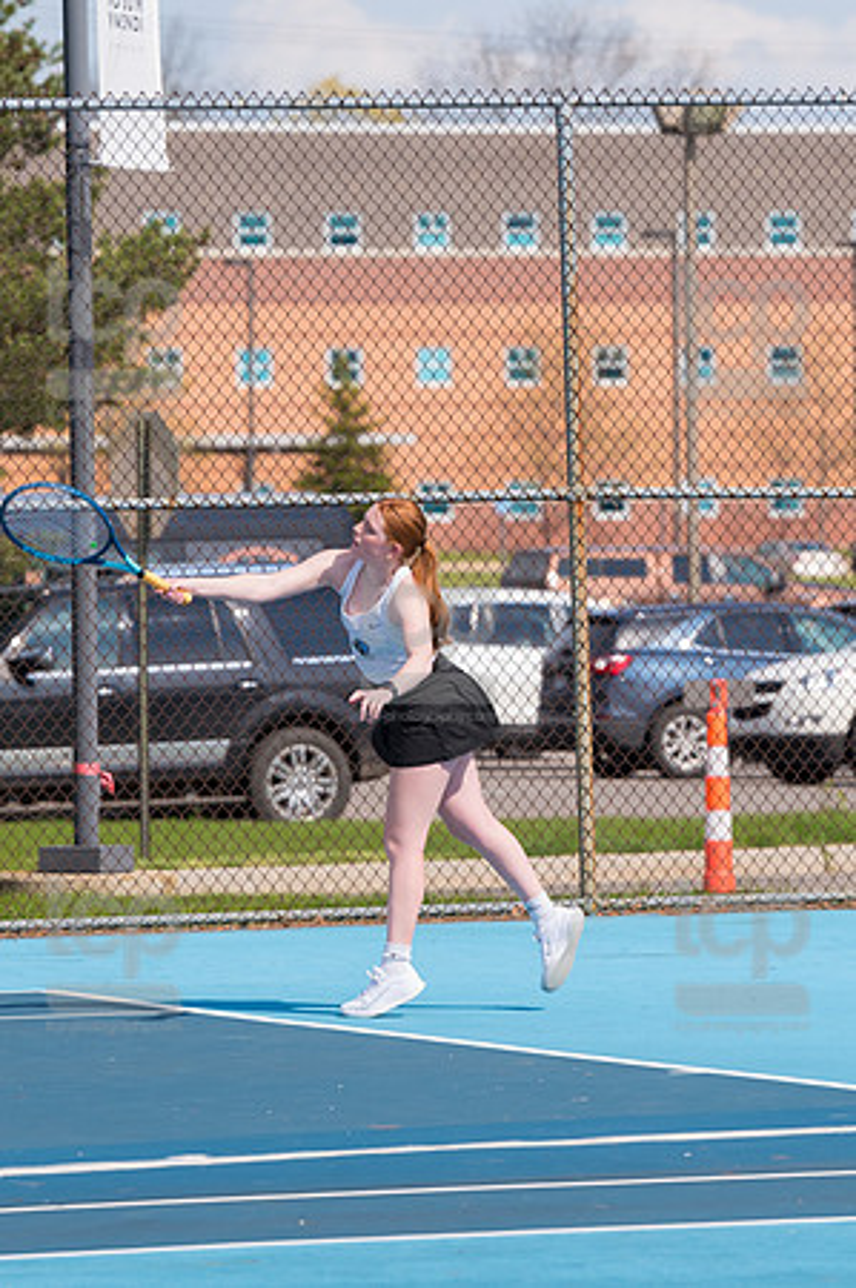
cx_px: 428
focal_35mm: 300
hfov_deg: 4.6
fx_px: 10724
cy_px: 644
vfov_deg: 6.9
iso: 320
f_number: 5.6
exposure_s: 1/1600
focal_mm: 200
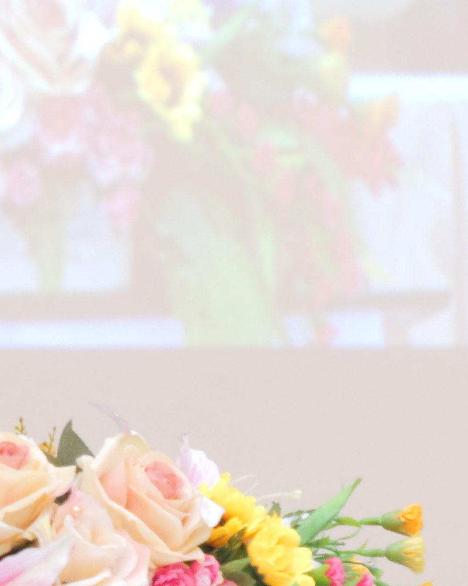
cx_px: -271
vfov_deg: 5.2
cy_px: 261
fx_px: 6478
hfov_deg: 4.1
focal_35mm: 374
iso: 3200
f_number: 4
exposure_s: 1/40
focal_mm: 52
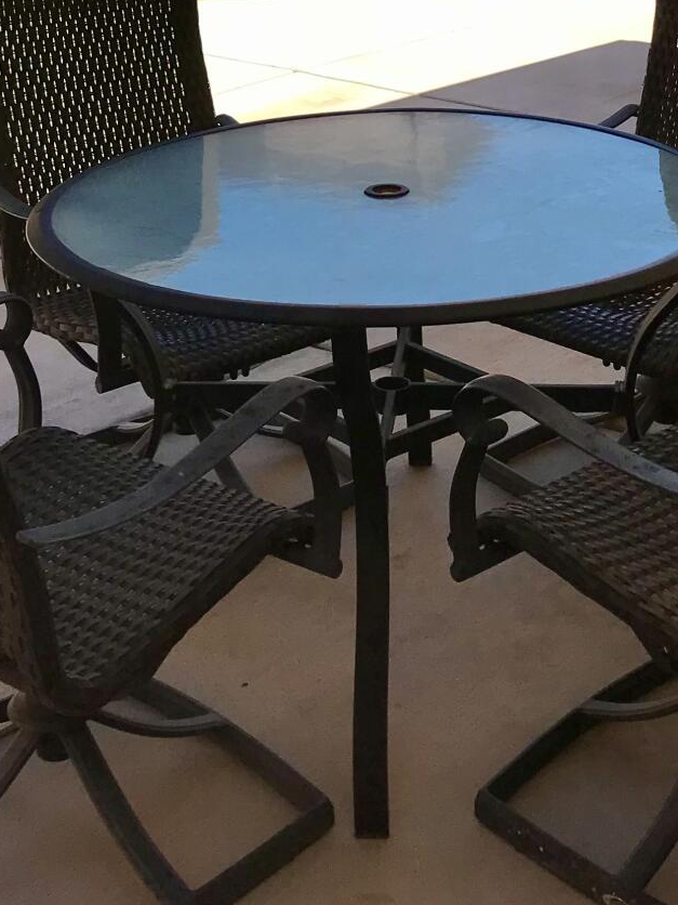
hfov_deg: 21.9
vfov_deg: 26.5
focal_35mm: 67
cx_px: 400
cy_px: -108
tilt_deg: -7.1
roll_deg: +1.4
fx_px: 1750
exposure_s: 1/1842
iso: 20
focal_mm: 3.99
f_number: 1.8
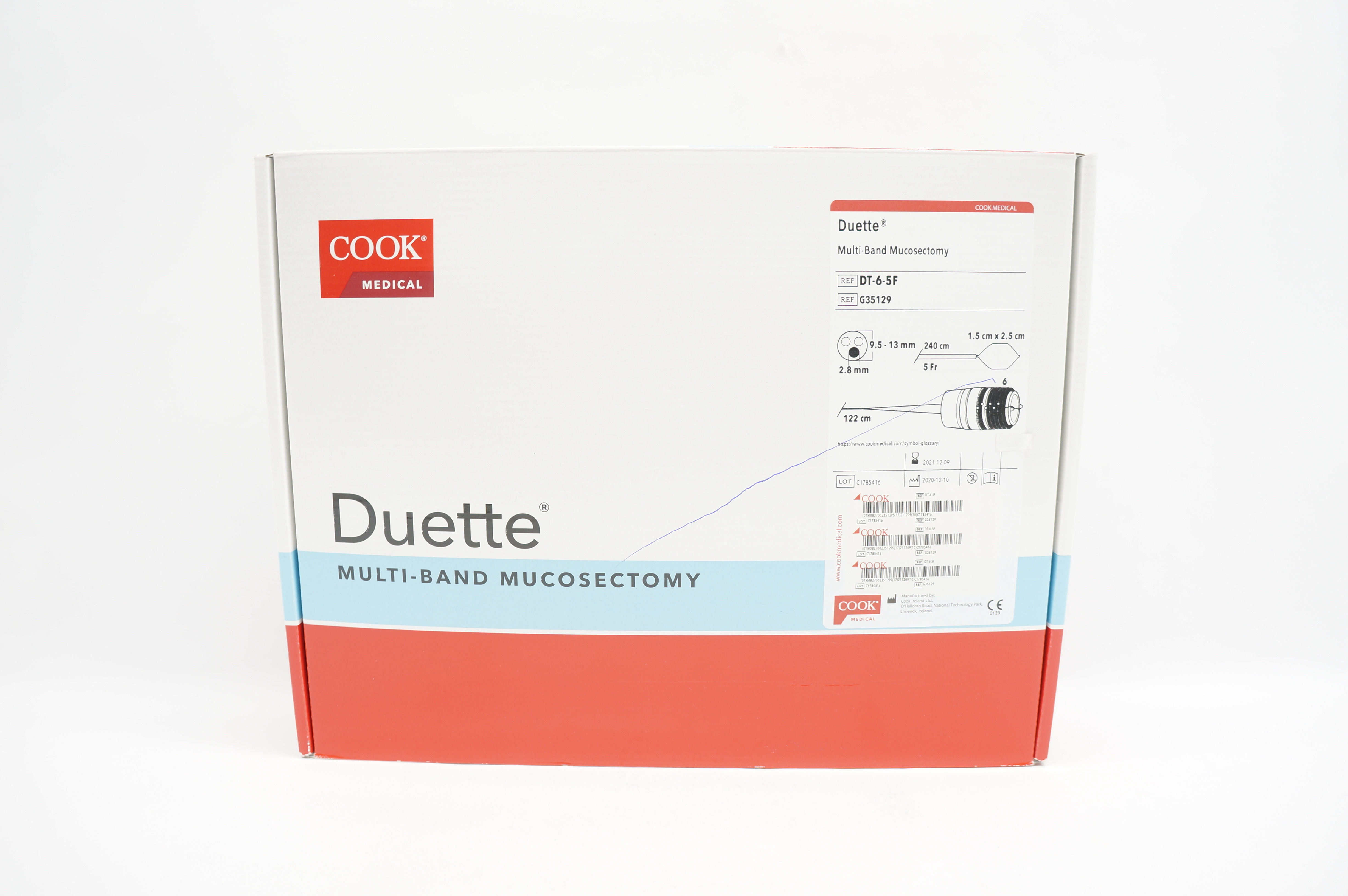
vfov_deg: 47.8
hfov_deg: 67.4
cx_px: 674
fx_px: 1010
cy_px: 448
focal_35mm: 27
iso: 200
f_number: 5
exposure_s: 1/25
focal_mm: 18
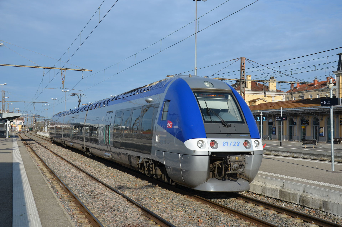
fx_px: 427
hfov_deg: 43.7
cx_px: 171
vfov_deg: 29.7
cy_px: 114
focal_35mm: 45
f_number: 7.1
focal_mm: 30
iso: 400
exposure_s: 1/1600
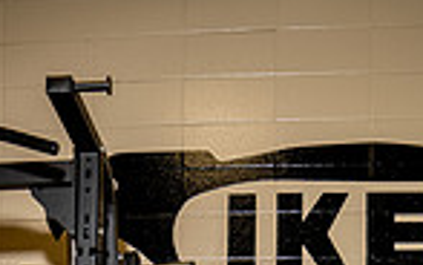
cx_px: 201
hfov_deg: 27.5
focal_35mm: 75
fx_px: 865
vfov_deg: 13.7
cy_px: 593
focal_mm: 24
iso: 100
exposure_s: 1/250
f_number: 4.5
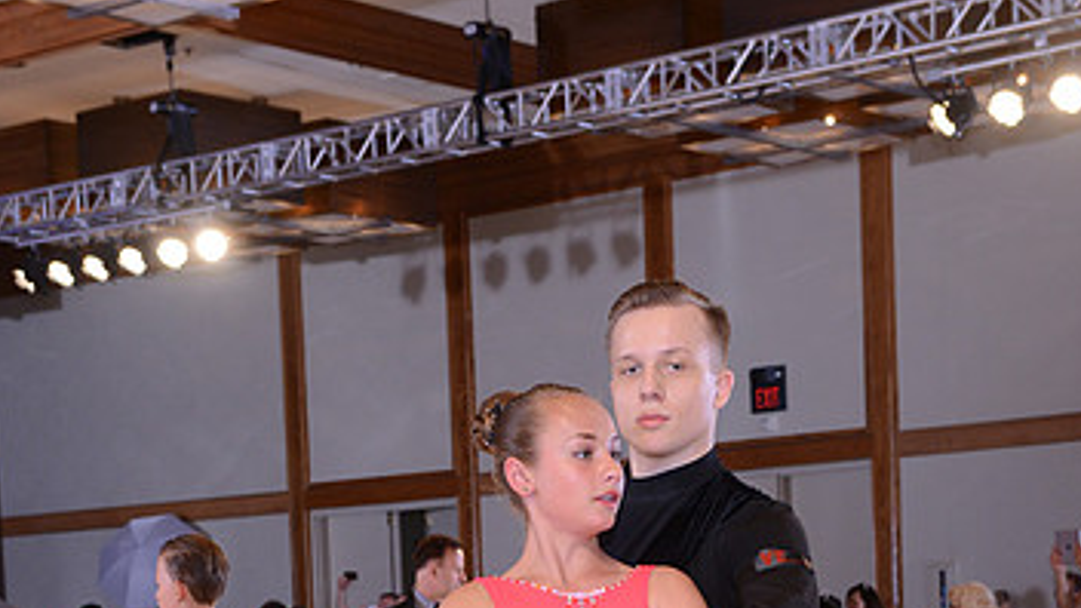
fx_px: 2723
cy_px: 832
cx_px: 588
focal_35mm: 95
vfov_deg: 12.3
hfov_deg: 22.4
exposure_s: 1/250
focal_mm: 55
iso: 1250
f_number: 7.1
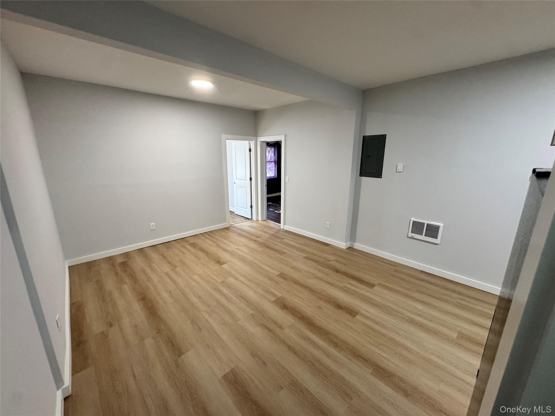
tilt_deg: -14.3
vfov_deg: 85.7
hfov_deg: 102.1
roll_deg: +0.2
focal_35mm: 14
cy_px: 208
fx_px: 224
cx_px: 278
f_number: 2.2
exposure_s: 1/120
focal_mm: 2.22
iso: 250
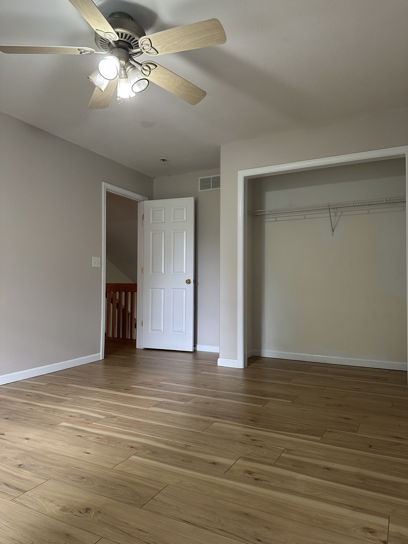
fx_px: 377
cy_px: 272
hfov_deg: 56.8
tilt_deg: +1.6
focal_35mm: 24
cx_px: 204
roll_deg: -0.8
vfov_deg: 71.6
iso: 160
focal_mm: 6.86
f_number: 1.78
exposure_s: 1/60
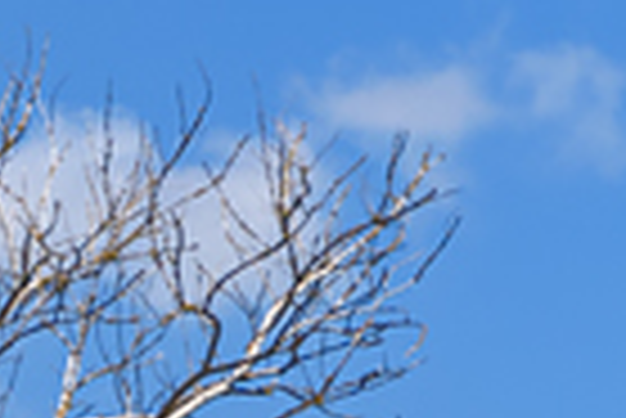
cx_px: -486
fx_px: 8112
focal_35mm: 466
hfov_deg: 4.4
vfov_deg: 2.9
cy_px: 1650
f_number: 8
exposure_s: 1/800
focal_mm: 48
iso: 200
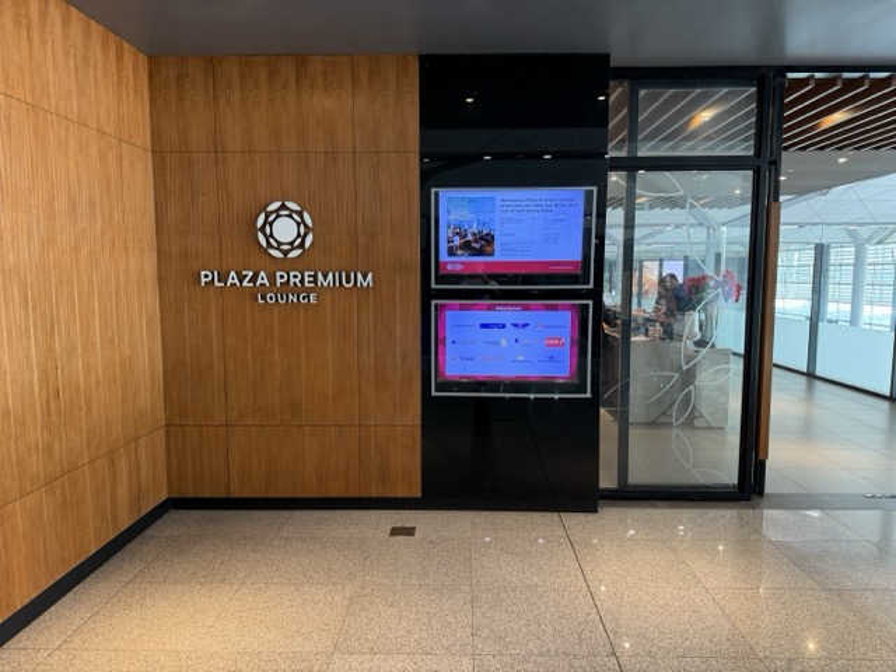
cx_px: 448
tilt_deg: -6.3
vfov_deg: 56.8
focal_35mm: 24
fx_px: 621
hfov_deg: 71.6
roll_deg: -0.2
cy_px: 336
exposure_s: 1/50
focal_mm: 6.76
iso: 200
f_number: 1.78
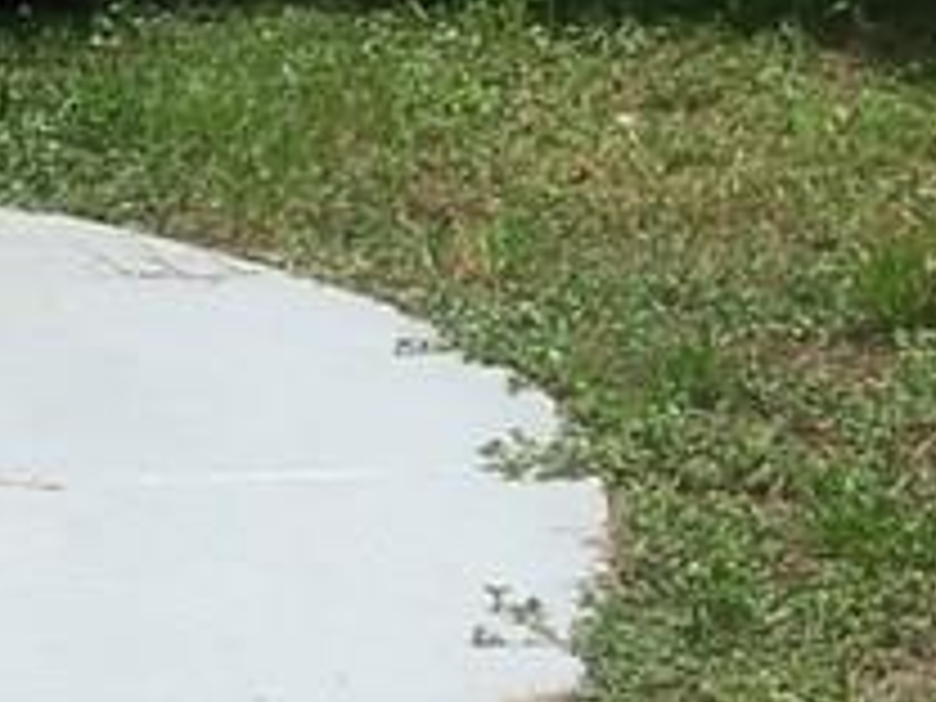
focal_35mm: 187
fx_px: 5056
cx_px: -364
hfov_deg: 10.3
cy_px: -158
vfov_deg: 7.9
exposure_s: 1/800
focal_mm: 6.3
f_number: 5.6
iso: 80
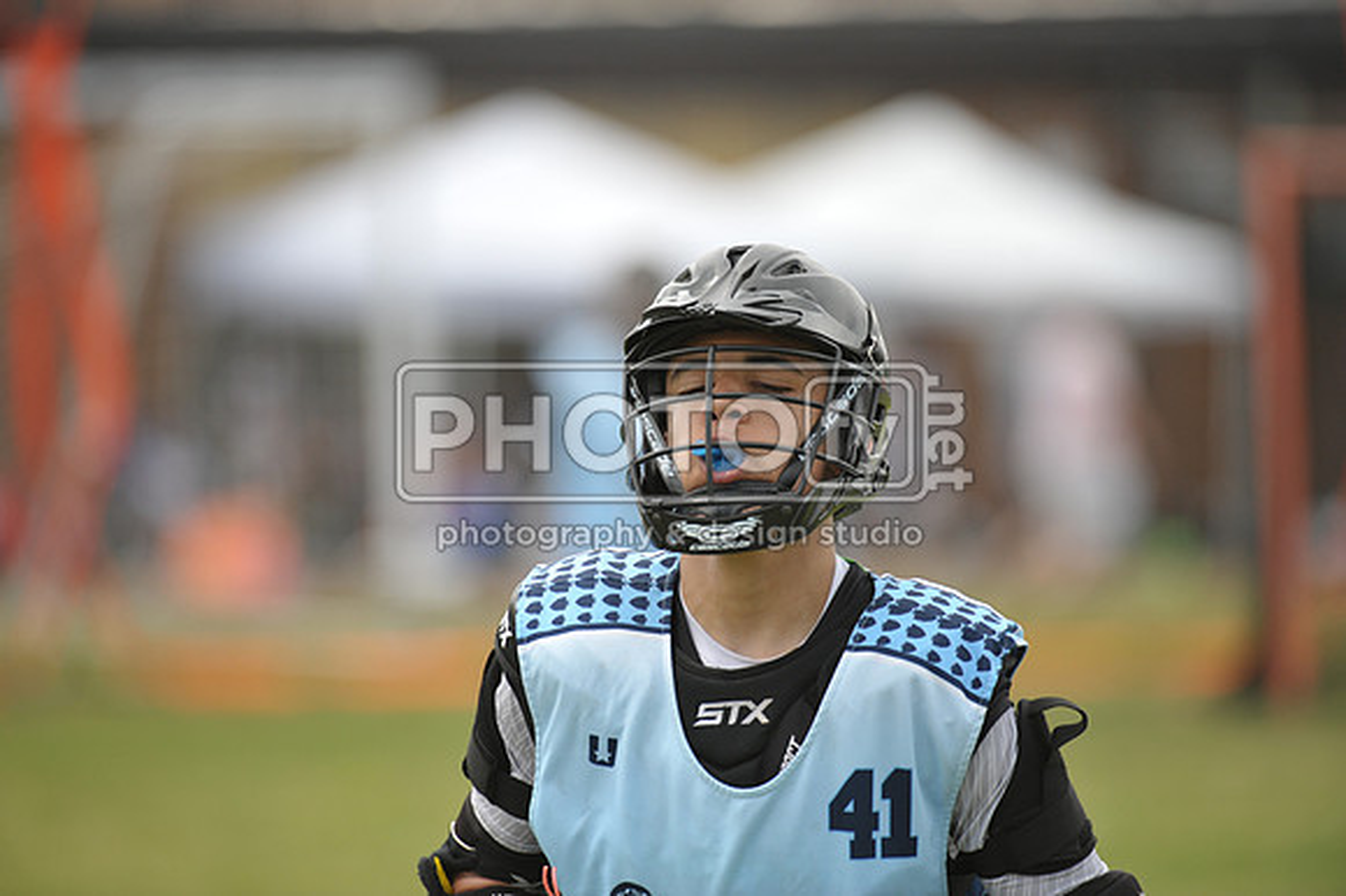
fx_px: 14946
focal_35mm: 400
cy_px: 448
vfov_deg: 3.4
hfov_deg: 5.2
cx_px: 673
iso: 800
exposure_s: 1/2000
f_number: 4
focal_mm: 400
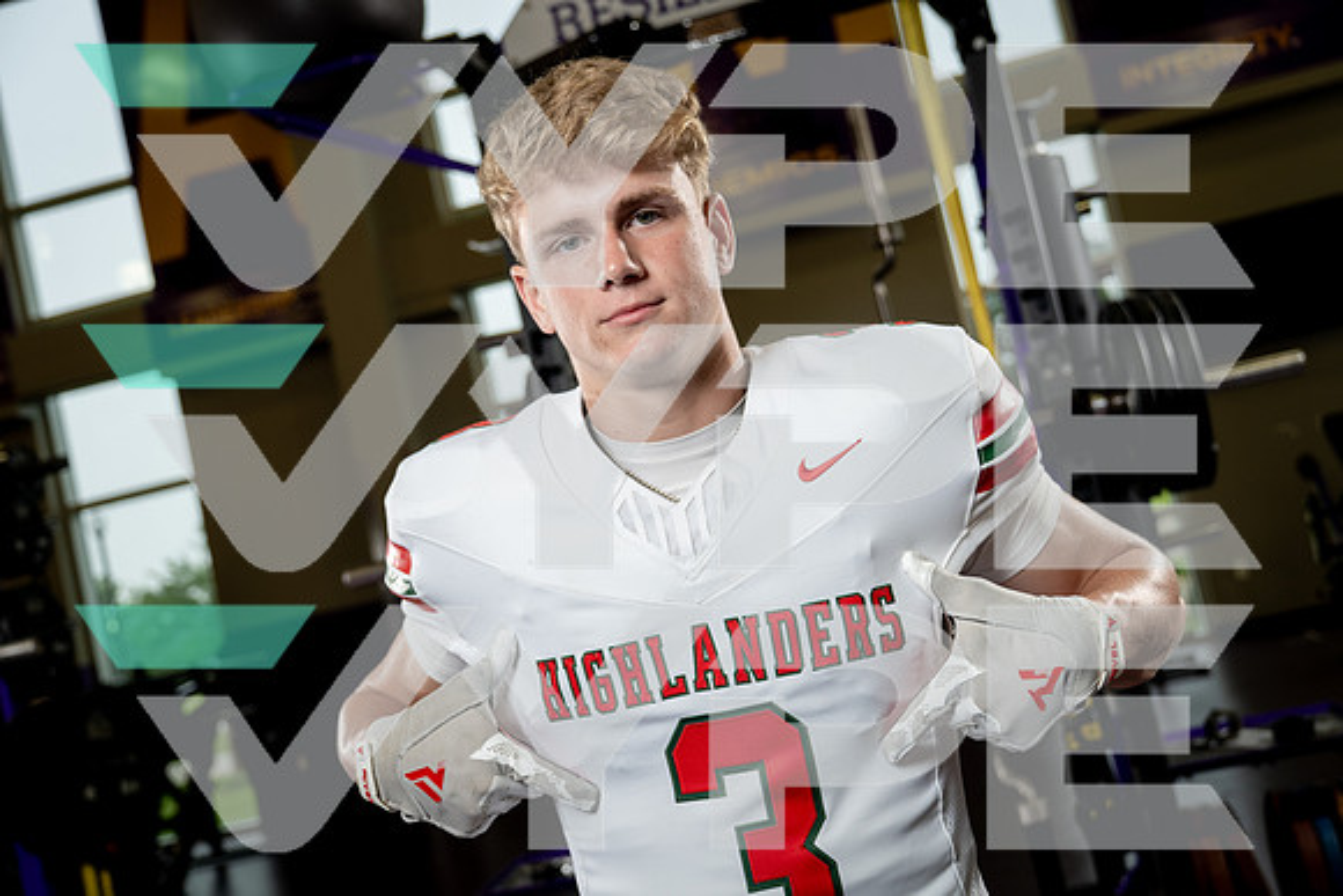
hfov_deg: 50.7
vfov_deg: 35.1
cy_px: 448
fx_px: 1418
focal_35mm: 38
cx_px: 672
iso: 640
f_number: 4
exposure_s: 1/250
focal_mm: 38
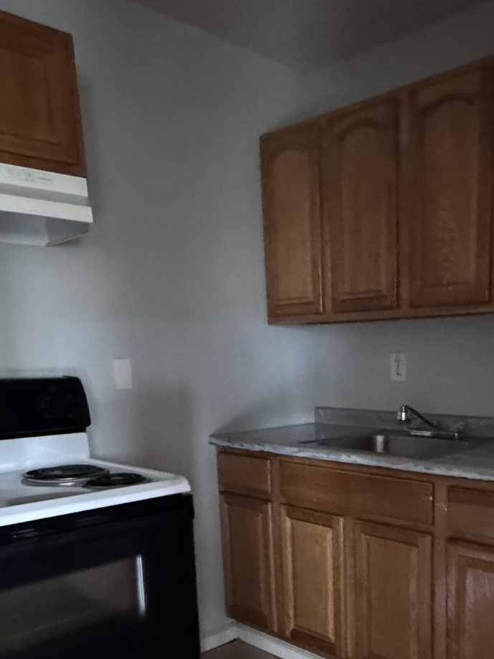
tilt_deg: -10.6
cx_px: 361
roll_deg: +1.8
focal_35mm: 35
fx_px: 666
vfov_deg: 50.7
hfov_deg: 39.7
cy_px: 487
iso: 1600
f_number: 2.2
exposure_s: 1/30
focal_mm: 2.22
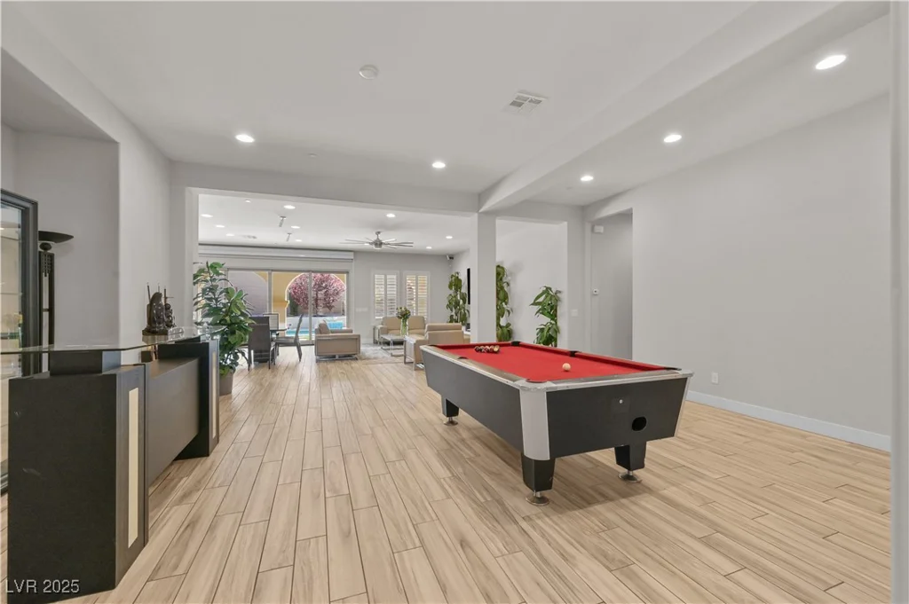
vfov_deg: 77.2
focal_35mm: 15
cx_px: 454
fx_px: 378
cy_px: 302
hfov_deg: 100.4
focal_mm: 15
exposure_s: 1/10
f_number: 8
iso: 500
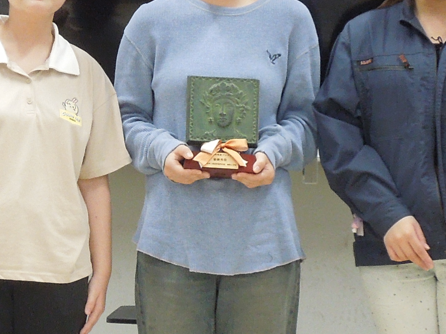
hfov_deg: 17.8
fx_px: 1417
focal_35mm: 110
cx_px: 132
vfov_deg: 13.5
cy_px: 197
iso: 320
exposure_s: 1/30
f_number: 3.5
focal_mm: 5
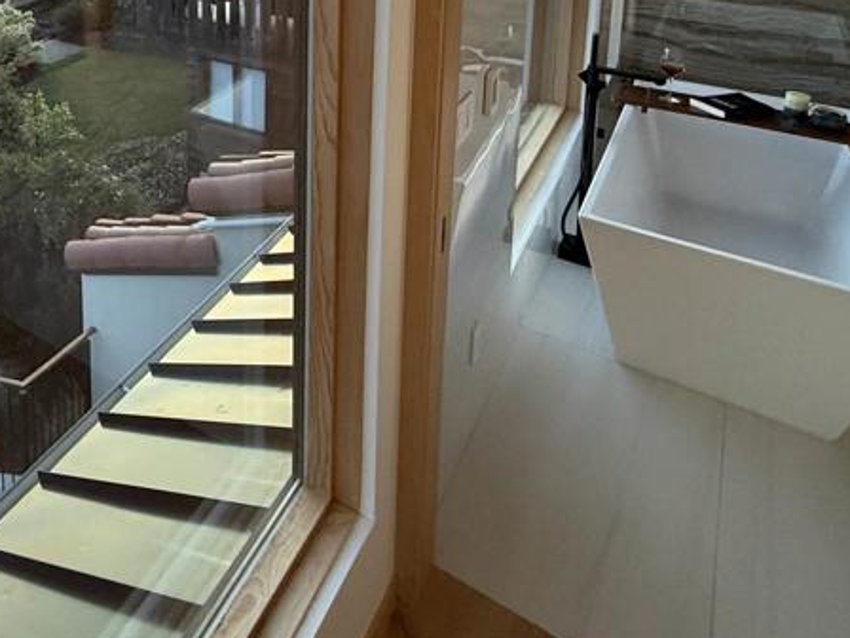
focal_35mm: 32
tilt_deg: -8.3
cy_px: -68
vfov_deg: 37.0
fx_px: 786
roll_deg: +2.8
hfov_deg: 48.6
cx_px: 34
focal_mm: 2.22
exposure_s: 1/99
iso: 250
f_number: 2.2
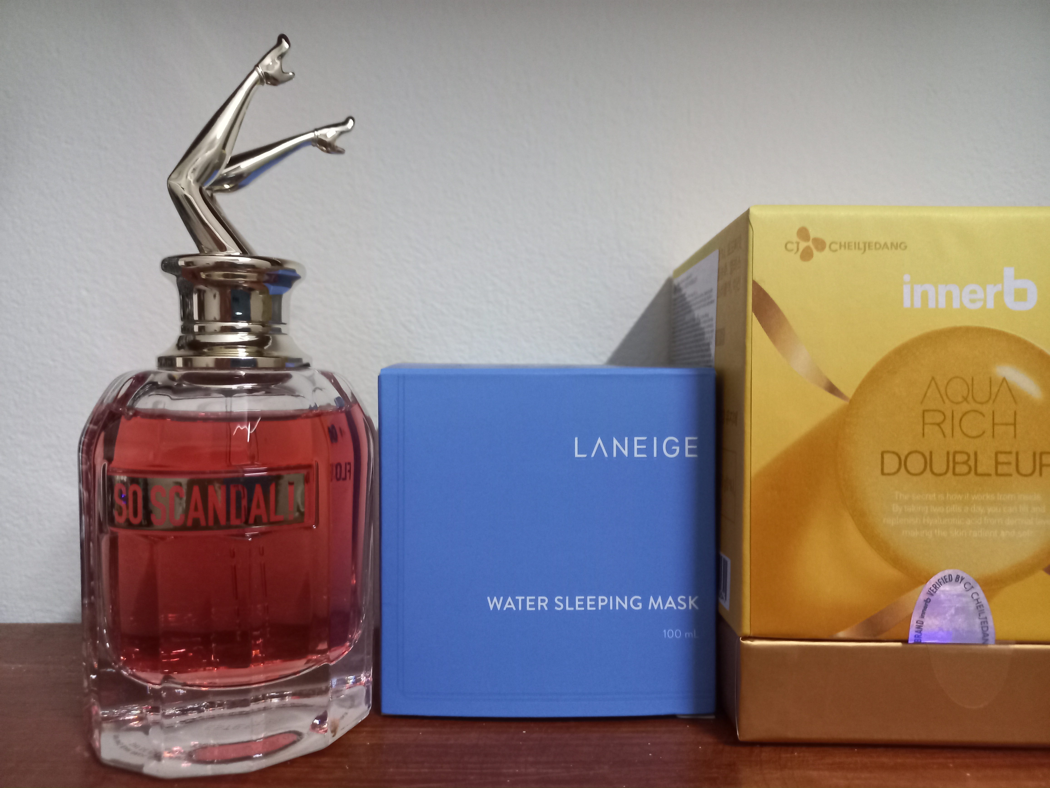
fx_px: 758
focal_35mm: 25
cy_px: 394
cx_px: 525
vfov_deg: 54.9
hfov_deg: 69.4
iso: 640
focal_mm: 4.6
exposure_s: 1/25
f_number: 1.8
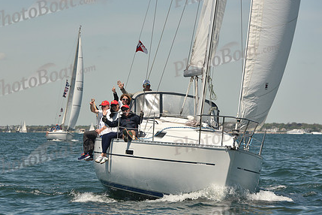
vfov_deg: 6.8
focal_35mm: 203
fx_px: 1816
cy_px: 107
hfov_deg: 10.1
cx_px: 135
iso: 250
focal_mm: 150
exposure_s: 1/800
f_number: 7.1
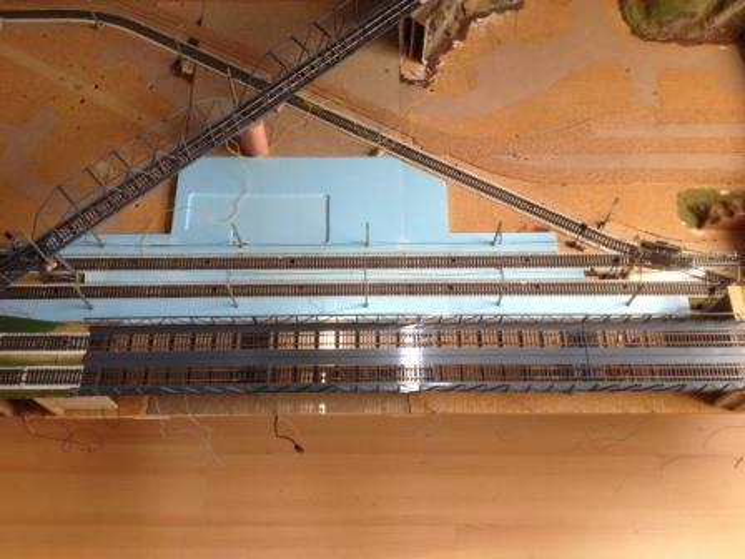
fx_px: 753
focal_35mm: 35
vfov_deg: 40.7
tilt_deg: -64.8
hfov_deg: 52.6
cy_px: 280
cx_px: 372
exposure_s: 1/30
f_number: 2.4
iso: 50
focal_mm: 4.28
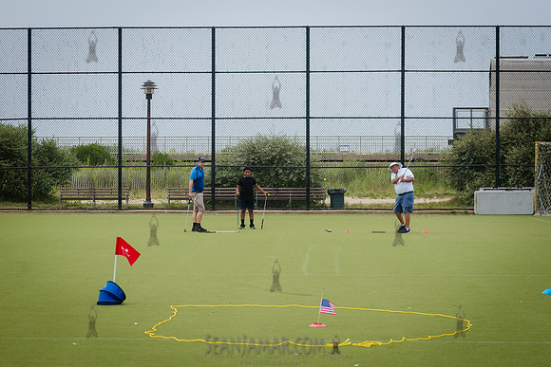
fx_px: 1635
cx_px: 228
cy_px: 176
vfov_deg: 12.8
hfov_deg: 19.1
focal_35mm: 107
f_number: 4
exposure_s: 1/1600
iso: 250
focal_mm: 86
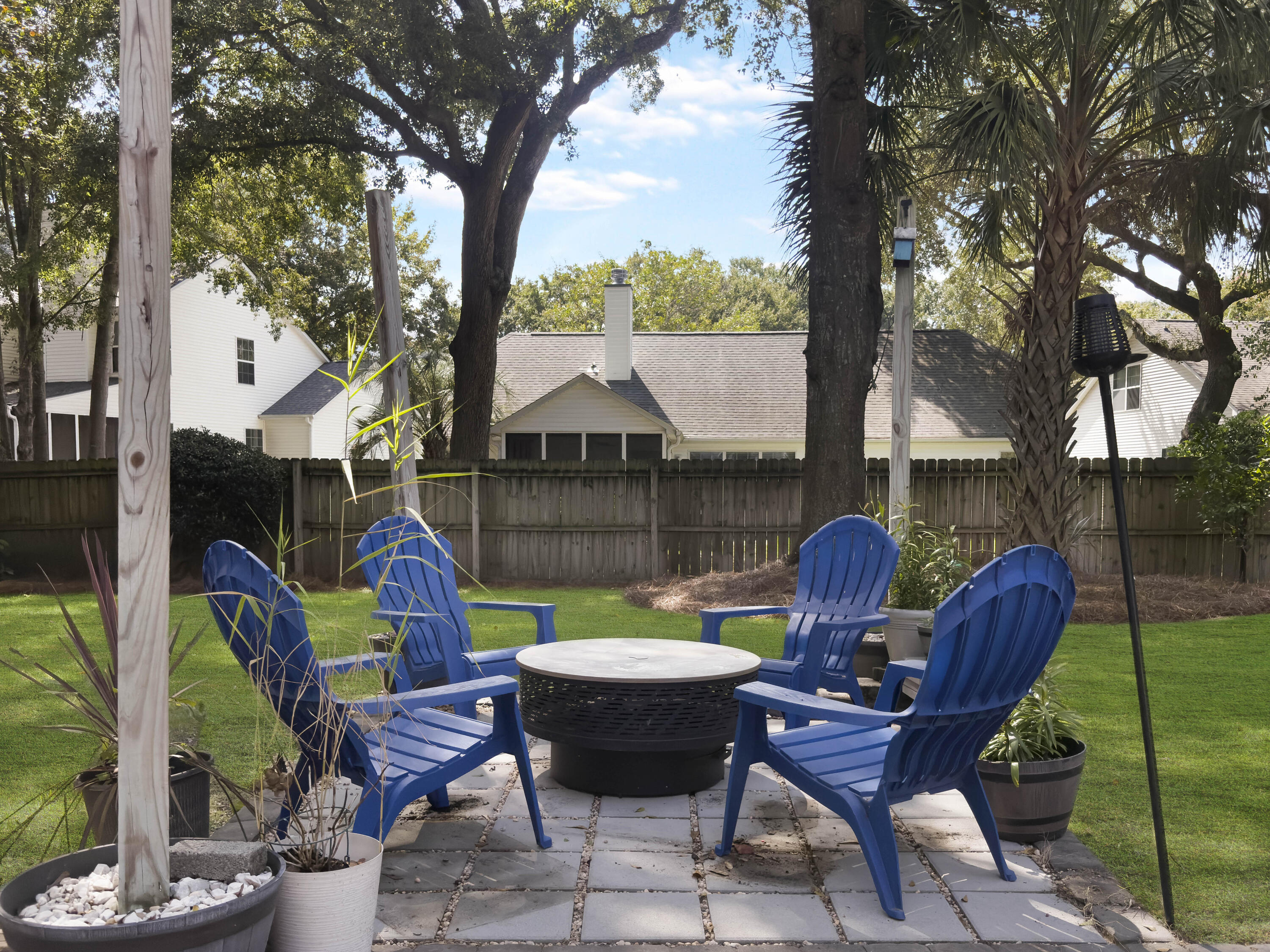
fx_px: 1101
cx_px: 635
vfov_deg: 46.8
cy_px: 476
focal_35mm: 30
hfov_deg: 60.0
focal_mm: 6.76
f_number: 1.8
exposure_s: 1/3400
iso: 64
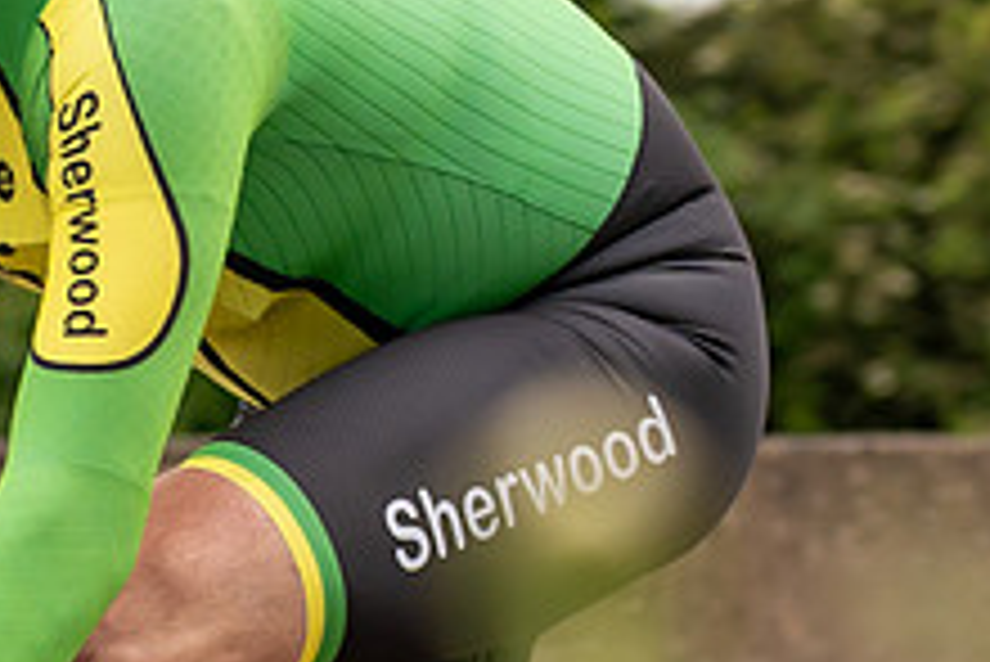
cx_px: 52
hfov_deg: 3.6
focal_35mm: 568
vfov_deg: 2.4
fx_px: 15630
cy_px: 255
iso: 160
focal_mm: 70
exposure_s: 1/1000
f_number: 4
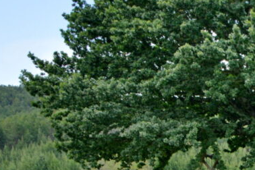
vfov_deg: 10.3
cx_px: 520
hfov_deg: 14.0
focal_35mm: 122
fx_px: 864
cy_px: 345
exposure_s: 1/250
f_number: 9
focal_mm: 24
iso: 320
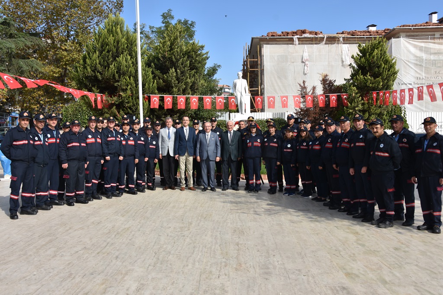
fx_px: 406
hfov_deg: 57.2
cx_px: 222
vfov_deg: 40.0
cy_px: 148
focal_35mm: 33
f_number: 8
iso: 100
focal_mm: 22
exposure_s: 1/250
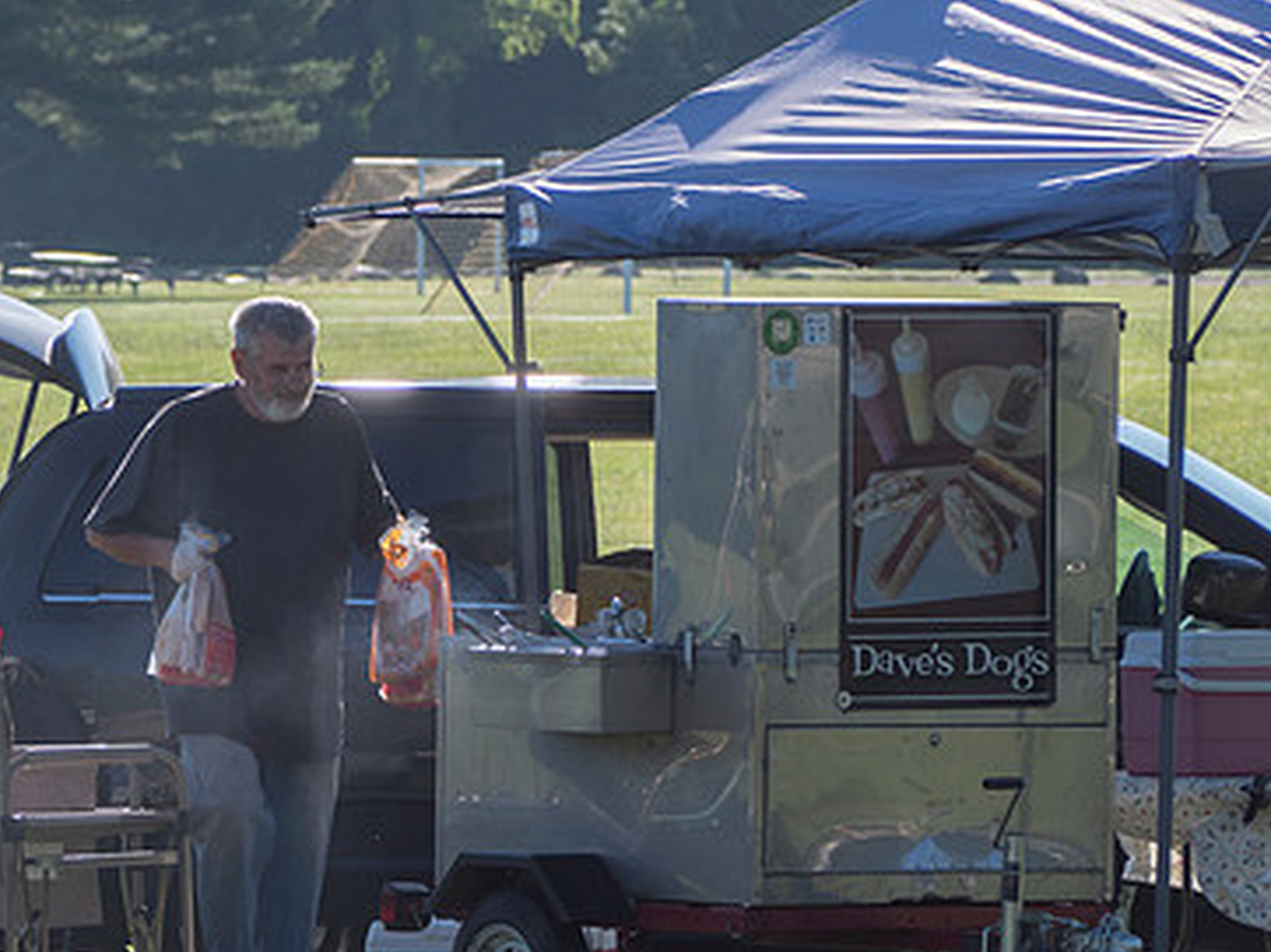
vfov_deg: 3.3
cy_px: 595
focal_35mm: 449
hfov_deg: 4.4
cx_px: 425
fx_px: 16475
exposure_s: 1/500
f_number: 7.1
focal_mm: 140
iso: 200
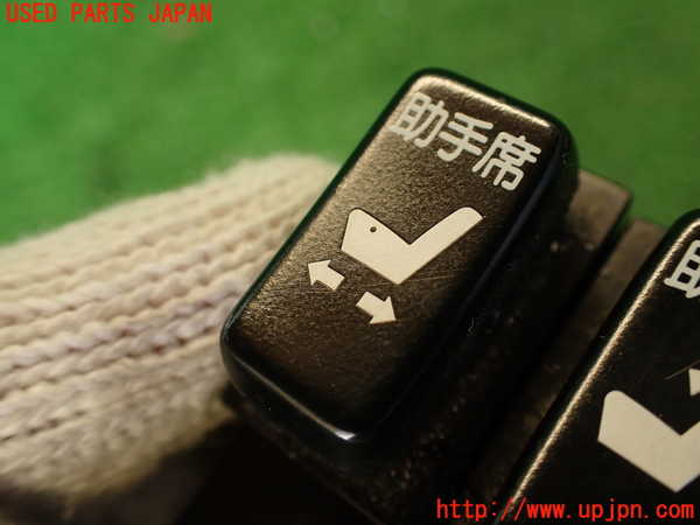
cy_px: 262
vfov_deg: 44.2
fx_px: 647
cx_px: 350
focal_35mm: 32
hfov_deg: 56.8
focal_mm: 5.79
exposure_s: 1/50
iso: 200
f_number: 2.4
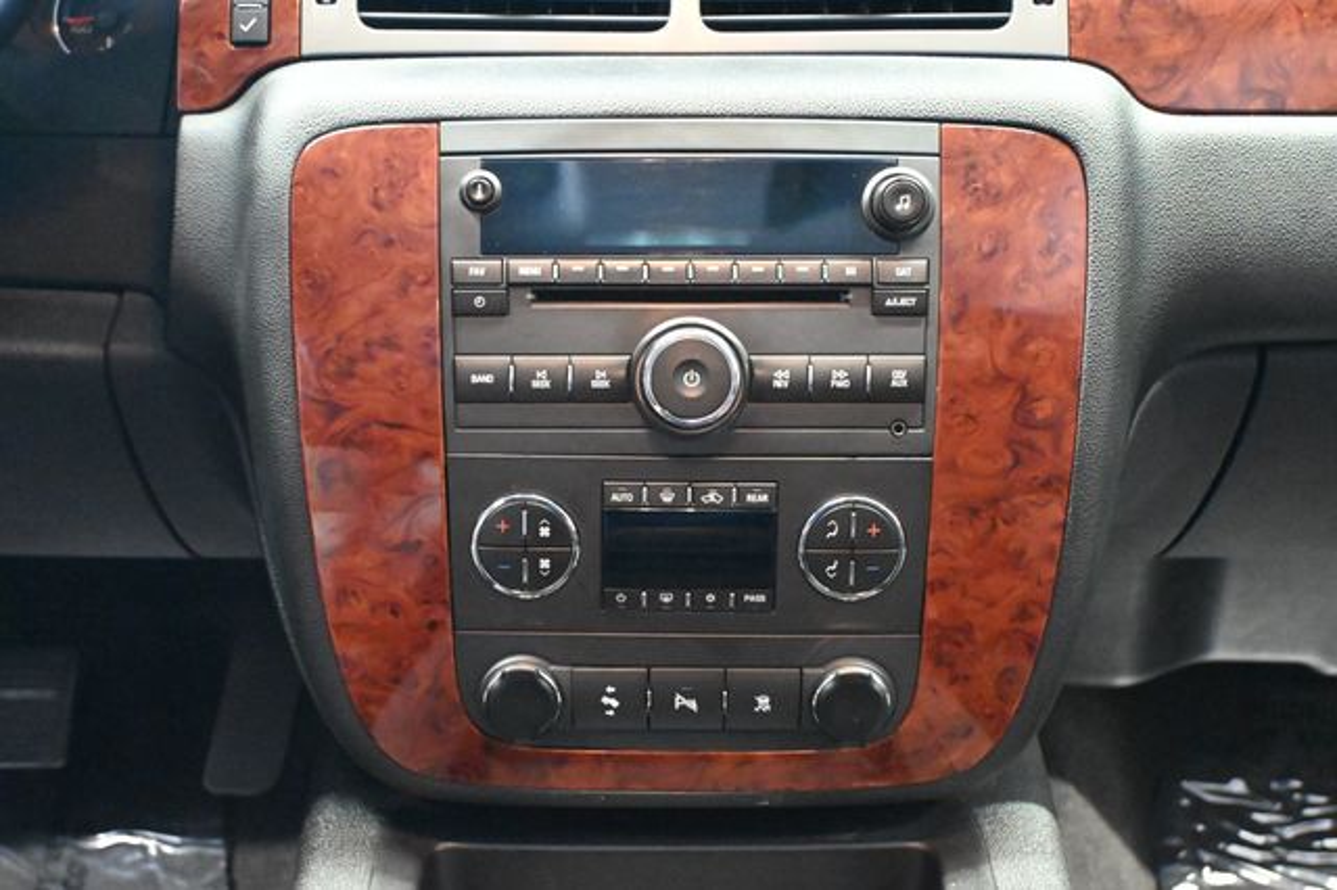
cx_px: 668
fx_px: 1893
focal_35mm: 51
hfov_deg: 38.9
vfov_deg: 26.5
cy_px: 445
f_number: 5
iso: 12800
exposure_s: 1/13
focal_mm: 34
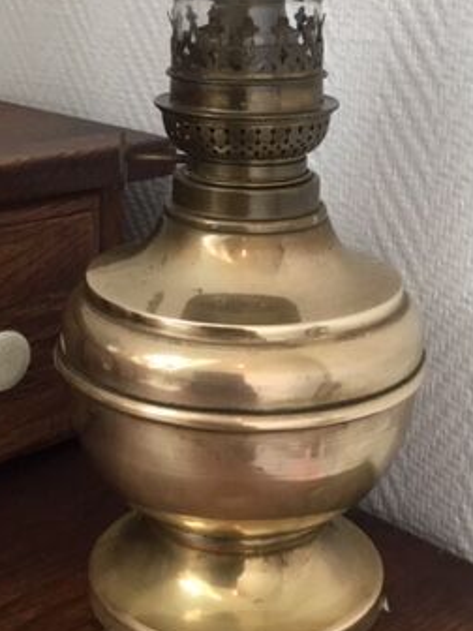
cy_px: 250
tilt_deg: -18.2
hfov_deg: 24.8
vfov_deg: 32.6
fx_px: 1075
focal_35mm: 59
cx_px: 252
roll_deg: -0.3
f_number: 2.4
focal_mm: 3.3
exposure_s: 1/33
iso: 50
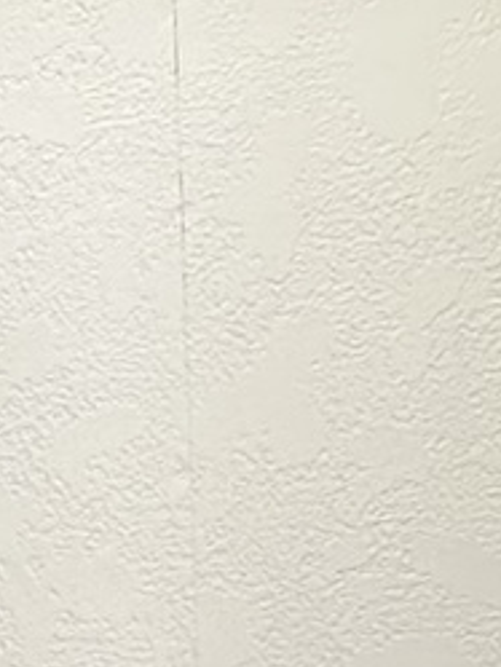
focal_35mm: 108
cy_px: 846
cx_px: -589
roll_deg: +2.3
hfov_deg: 11.8
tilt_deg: -1.1
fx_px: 2082
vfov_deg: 17.2
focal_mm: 2.22
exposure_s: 1/60
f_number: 2.2
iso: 160
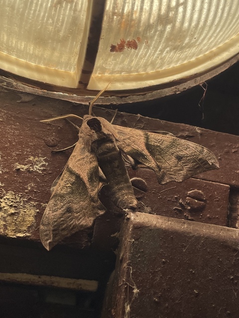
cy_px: 159
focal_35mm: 26
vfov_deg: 67.3
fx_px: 239
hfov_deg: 53.1
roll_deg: -7.1
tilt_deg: +14.3
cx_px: 120
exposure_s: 1/258
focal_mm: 4.2
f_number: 1.6
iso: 32
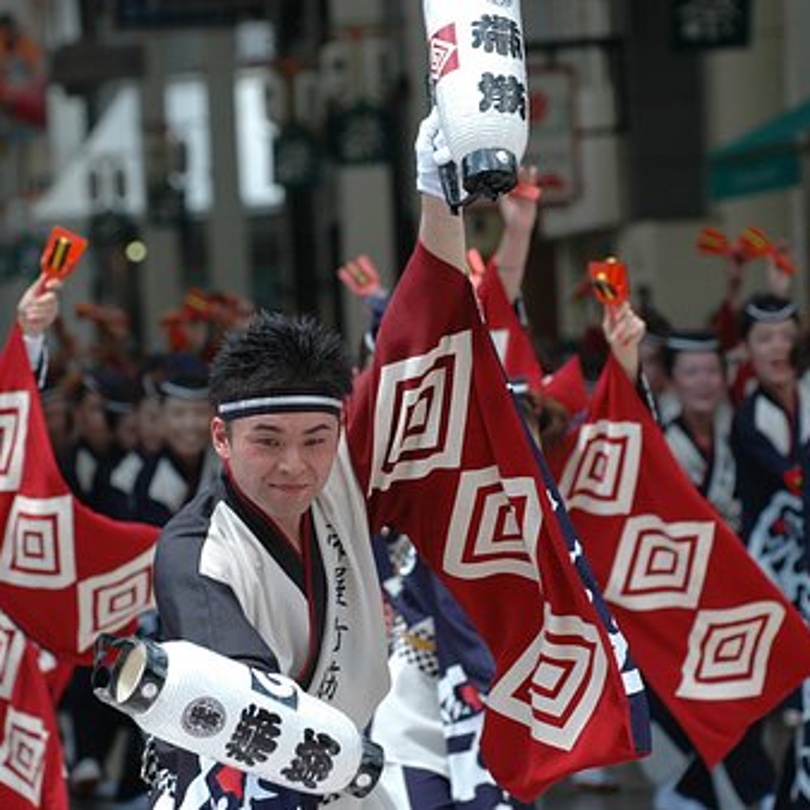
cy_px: 405
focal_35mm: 309
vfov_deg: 5.7
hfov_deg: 5.7
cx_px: 324
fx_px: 8180
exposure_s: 1/500
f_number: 5.6
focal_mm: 160
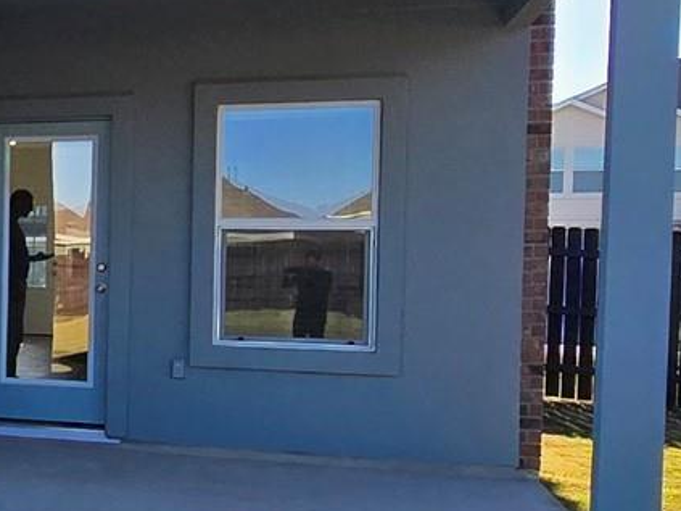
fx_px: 1239
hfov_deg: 23.9
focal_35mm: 63
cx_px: -354
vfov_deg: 23.3
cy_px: 276
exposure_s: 1/1250
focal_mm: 2.2
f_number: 2.2
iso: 50
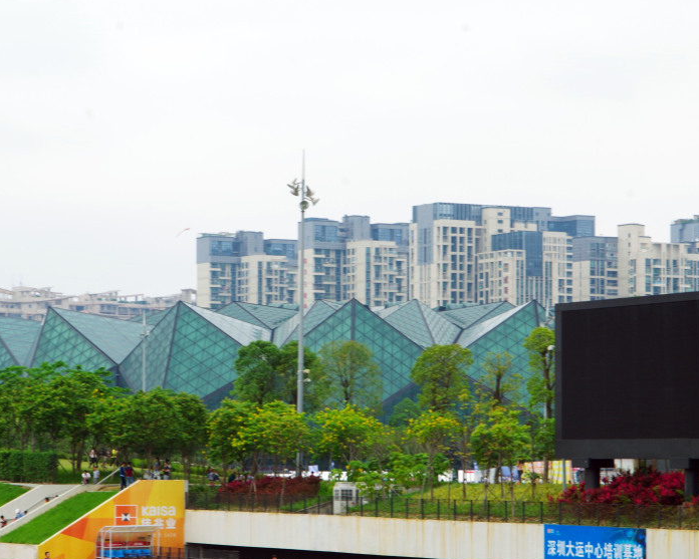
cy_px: 279
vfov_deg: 12.4
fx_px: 2566
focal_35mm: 124
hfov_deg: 15.5
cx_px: 318
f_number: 13
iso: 200
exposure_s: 1/60
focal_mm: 60
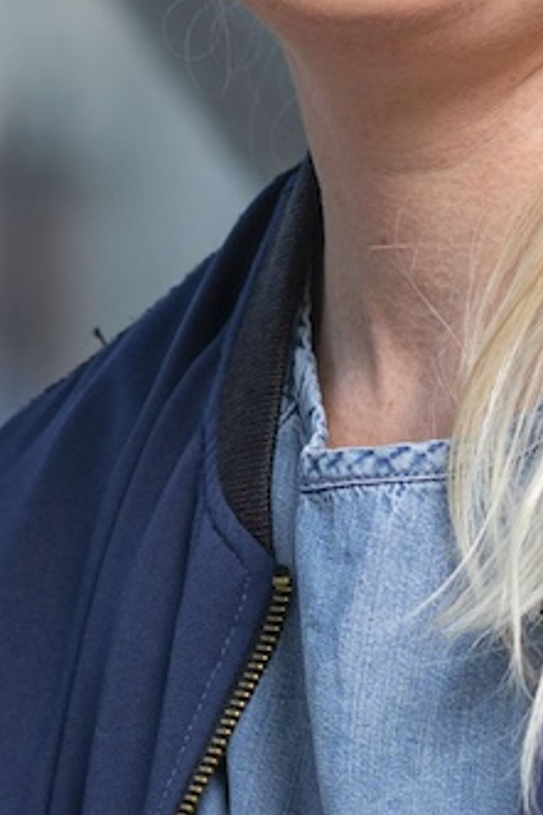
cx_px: 402
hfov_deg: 2.5
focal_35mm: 544
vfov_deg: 3.8
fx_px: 12320
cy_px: 928
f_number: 4
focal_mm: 85
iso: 100
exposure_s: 1/125
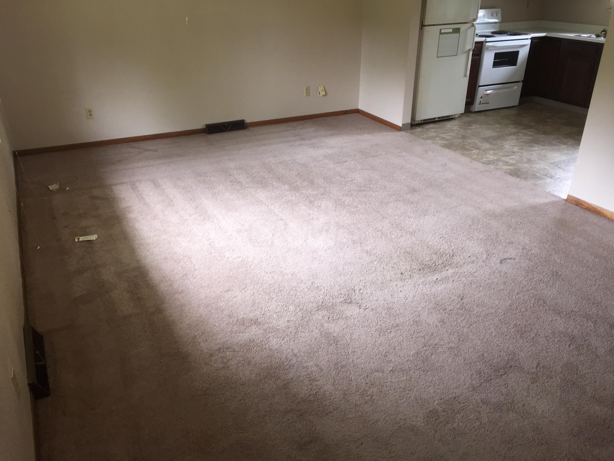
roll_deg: -1.0
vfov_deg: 48.2
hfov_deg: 61.7
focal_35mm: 29
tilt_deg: -27.4
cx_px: 307
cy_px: 230
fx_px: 514
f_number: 2.2
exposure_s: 1/30
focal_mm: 4.15
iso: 64
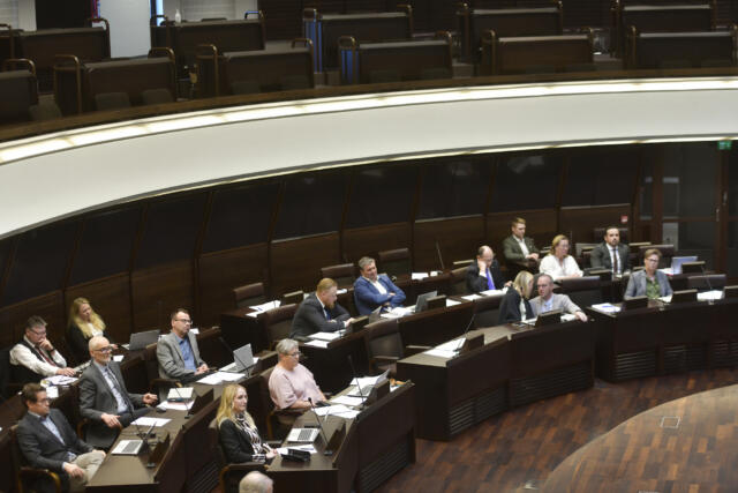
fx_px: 1435
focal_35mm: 70
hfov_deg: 28.8
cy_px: 246
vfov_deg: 19.5
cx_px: 369
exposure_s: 1/250
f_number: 2.8
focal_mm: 70
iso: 1000
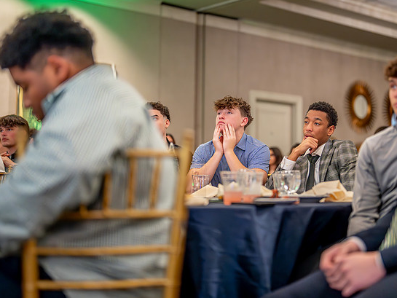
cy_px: 125
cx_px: 244
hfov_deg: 29.7
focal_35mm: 65
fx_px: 746
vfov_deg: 22.6
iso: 1000
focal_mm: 50
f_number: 1.2
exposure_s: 1/400
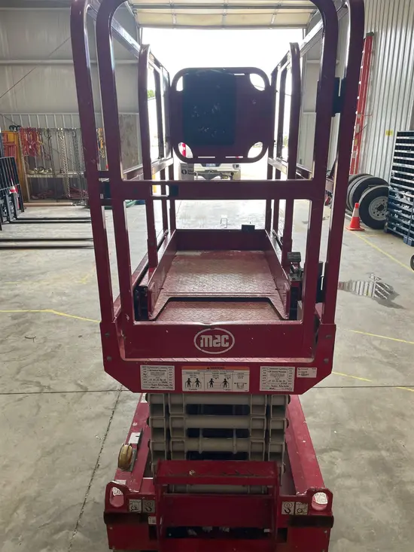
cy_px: 276
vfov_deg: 67.3
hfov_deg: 53.1
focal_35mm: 26
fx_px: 414
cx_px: 207
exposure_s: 1/121
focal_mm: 4.2
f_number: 1.6
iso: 64
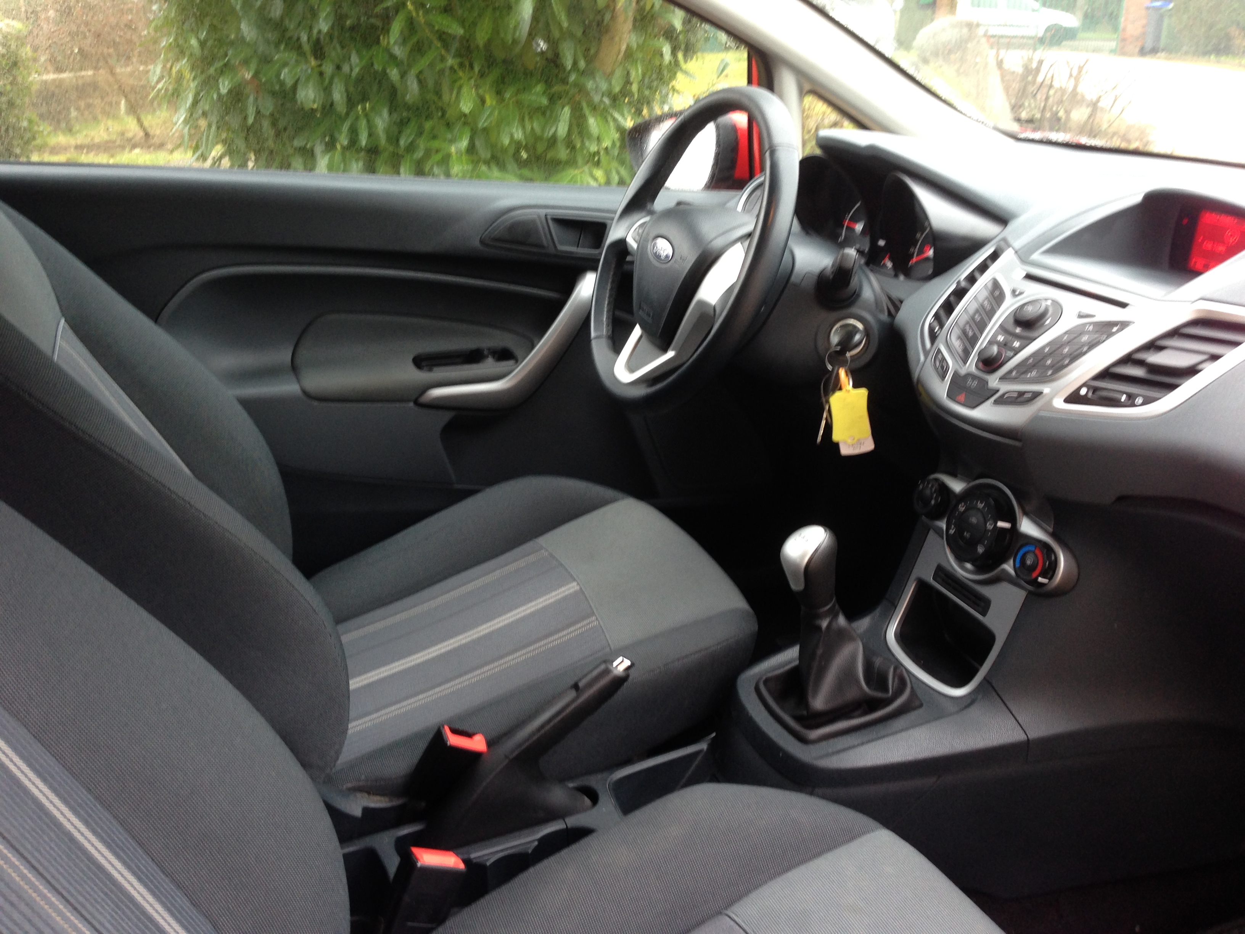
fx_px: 1187
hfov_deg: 55.4
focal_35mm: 33
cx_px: 622
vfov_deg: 42.9
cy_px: 467
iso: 80
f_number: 2.4
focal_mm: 4.12
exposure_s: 1/20
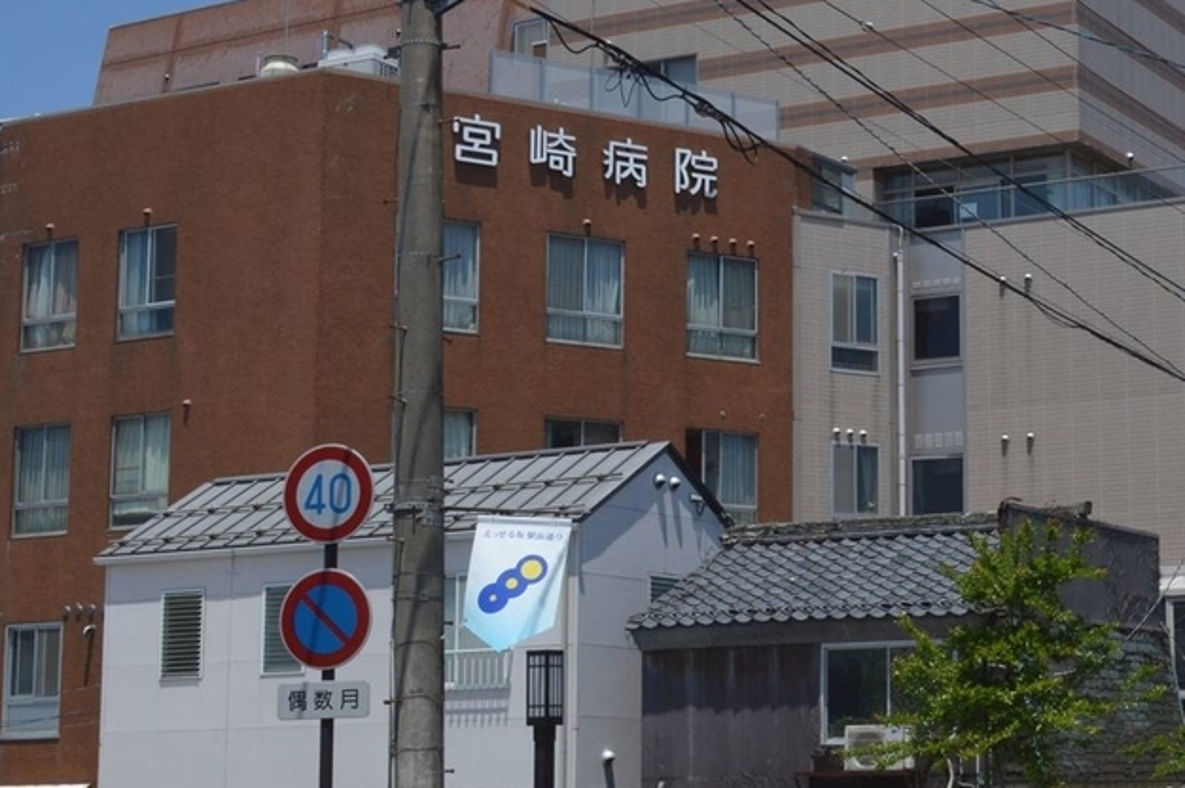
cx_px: 1047
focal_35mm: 69
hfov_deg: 28.3
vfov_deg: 19.7
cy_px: 356
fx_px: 2269
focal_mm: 24
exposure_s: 1/500
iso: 400
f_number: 11
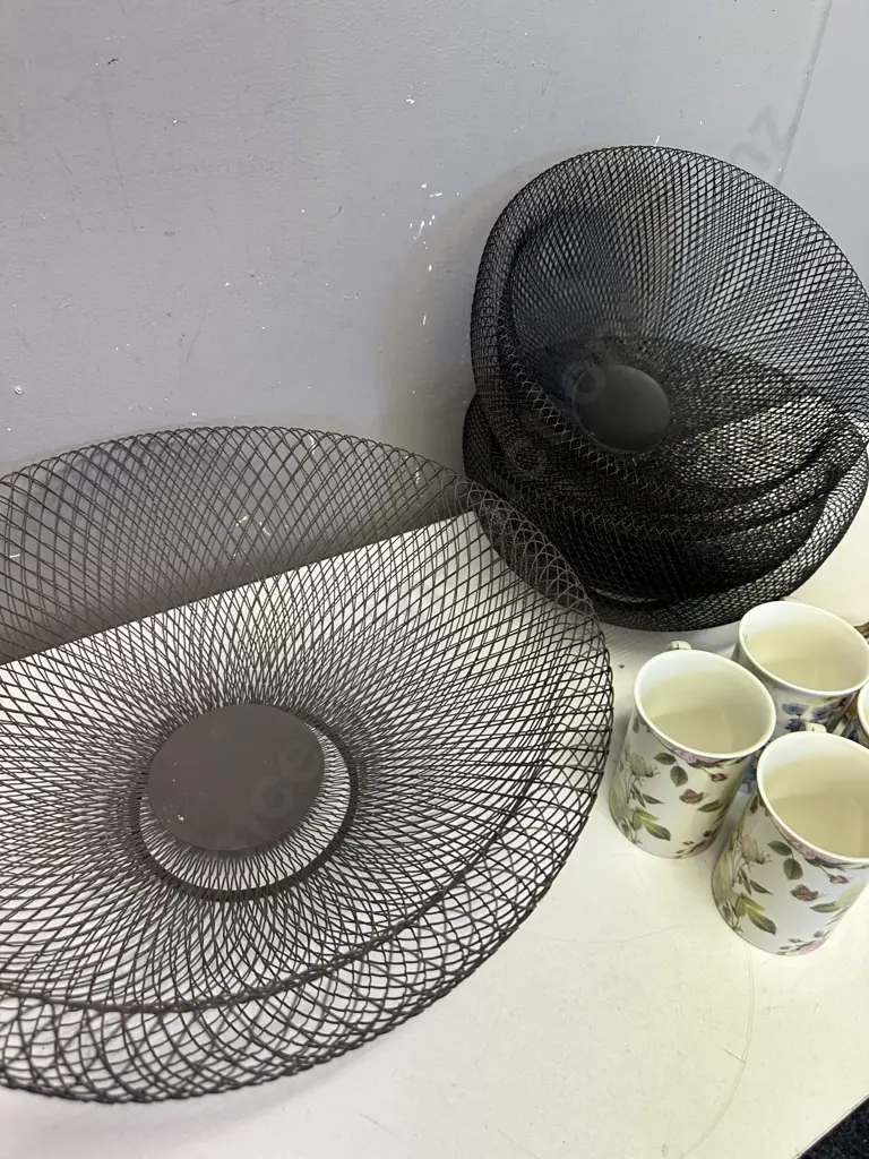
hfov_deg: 56.8
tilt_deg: -41.3
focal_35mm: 24
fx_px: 803
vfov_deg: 71.6
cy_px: 580
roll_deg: -2.4
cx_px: 434
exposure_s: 1/100
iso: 125
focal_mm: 6.86
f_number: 1.78
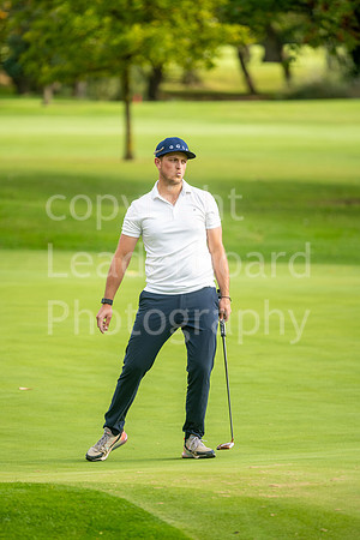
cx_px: 180
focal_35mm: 300
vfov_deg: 6.9
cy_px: 270
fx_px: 4500
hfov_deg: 4.6
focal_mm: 300
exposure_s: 1/800
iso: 400
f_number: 4
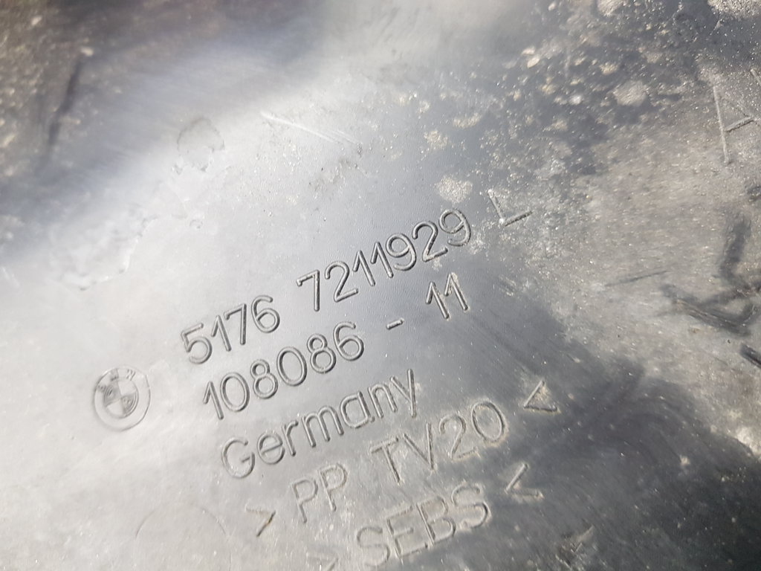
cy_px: 286
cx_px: 380
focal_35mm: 26
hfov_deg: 67.3
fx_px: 572
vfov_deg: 53.1
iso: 160
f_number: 1.7
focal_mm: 4.2
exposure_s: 1/33
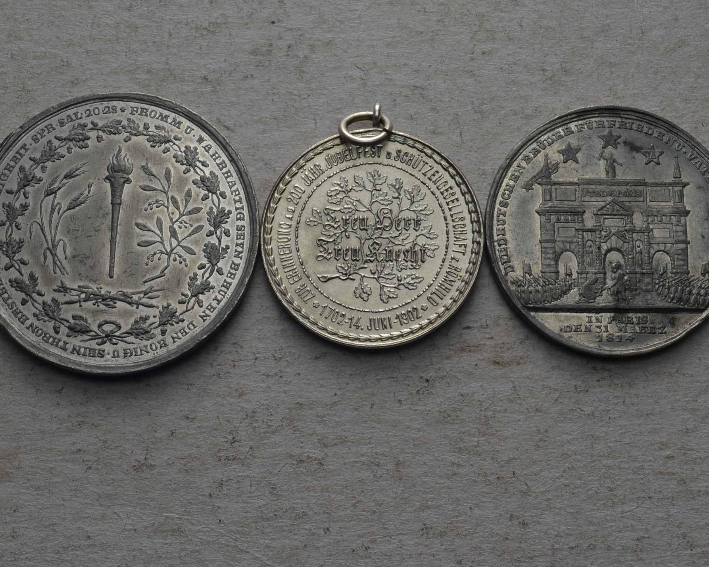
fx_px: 1301
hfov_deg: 30.5
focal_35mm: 62
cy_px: 291
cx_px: 361
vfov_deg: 24.6
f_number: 14
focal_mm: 32
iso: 400
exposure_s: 1/250
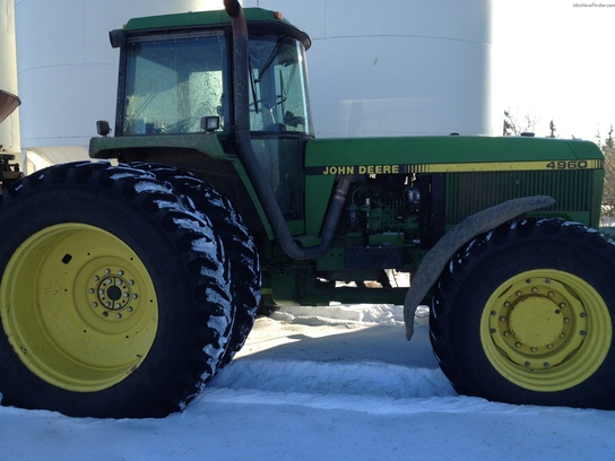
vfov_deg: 40.7
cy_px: 230
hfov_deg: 52.6
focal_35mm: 35
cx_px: 308
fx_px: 622
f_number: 2.4
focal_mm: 4.28
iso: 50
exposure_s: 1/717
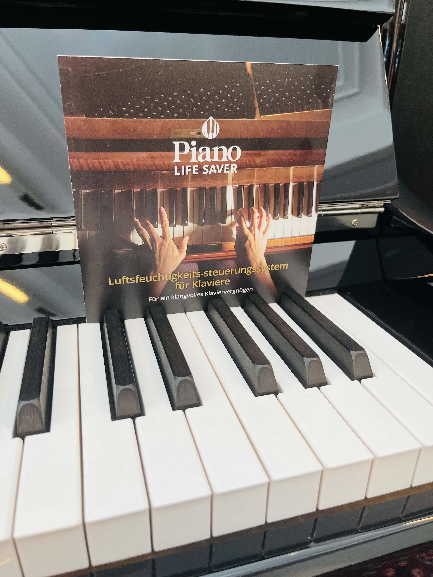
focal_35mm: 26
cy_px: 288
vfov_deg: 67.3
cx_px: 216
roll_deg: -0.9
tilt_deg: -25.0
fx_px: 434
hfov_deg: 53.1
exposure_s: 1/100
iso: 80
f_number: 1.6
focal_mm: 5.1
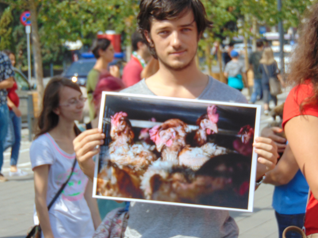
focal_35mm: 183
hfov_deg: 10.8
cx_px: 160
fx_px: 1681
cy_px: 108
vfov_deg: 8.1
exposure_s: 1/500
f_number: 4
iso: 80
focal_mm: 29.5
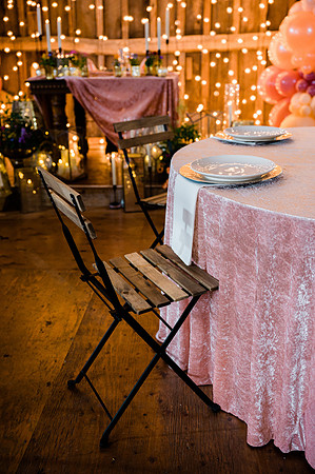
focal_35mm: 40
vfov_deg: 48.5
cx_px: 158
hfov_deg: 33.3
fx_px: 526
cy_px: 237
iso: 1000
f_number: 3.5
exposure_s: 1/200
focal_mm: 40
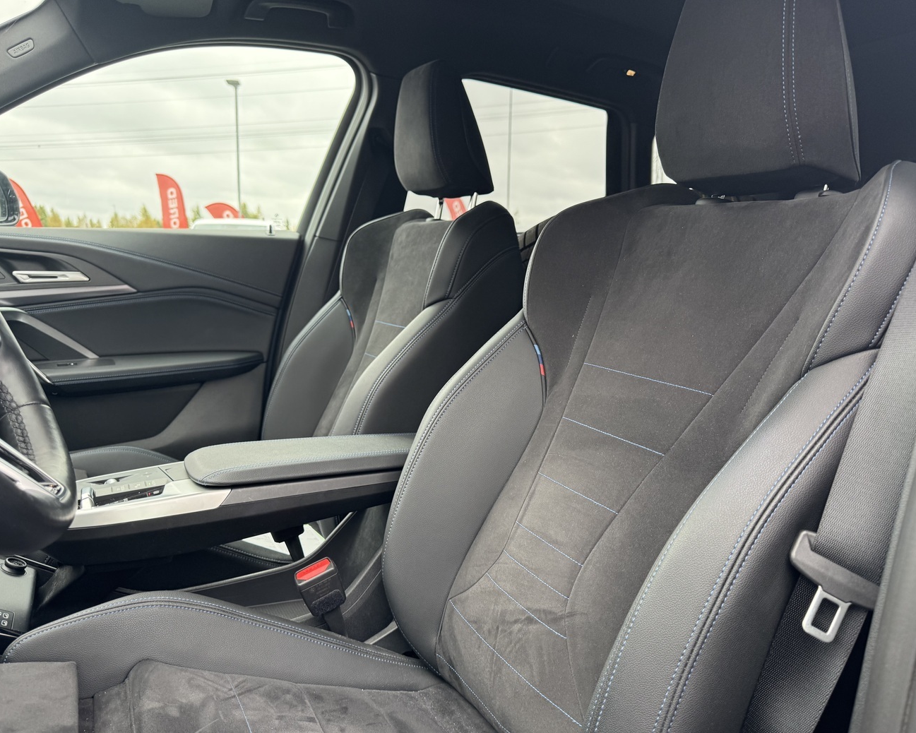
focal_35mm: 26
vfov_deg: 54.9
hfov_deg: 66.0
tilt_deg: -12.2
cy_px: 381
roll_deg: -2.7
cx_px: 471
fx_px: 705
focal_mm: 6.76
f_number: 1.78
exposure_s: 1/121
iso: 100
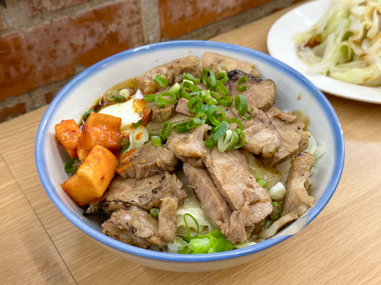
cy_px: 142
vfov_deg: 30.3
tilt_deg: -46.1
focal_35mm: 48
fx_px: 528
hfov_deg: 39.7
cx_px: 190
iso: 100
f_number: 1.78
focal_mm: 6.86
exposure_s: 1/60
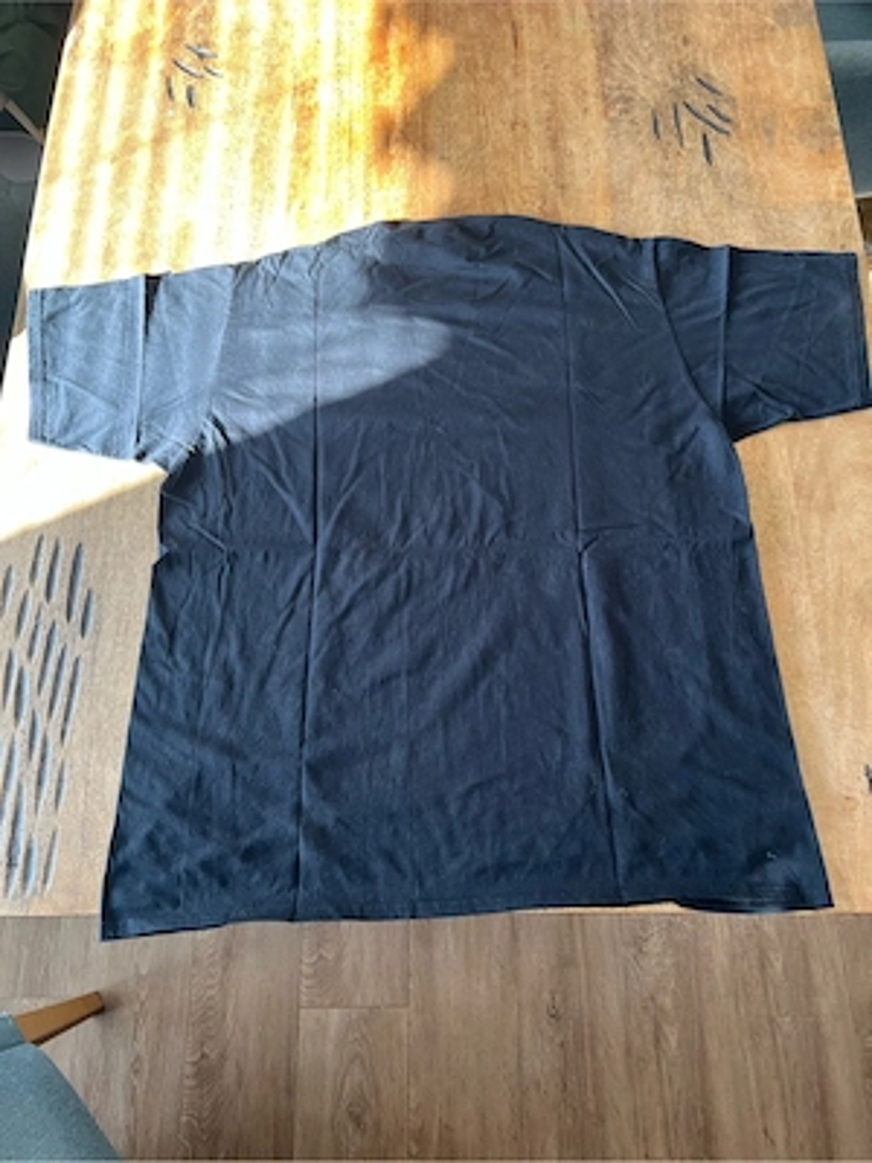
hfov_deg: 53.1
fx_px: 873
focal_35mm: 26
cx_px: 436
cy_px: 582
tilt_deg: -69.7
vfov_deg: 67.3
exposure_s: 1/111
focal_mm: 5.7
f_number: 1.5
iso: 100
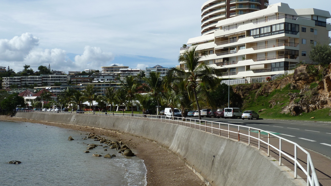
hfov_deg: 43.7
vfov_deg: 25.4
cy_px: 112
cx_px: 164
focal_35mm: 47
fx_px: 412
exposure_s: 1/500
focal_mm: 6.5
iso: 80
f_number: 5.6
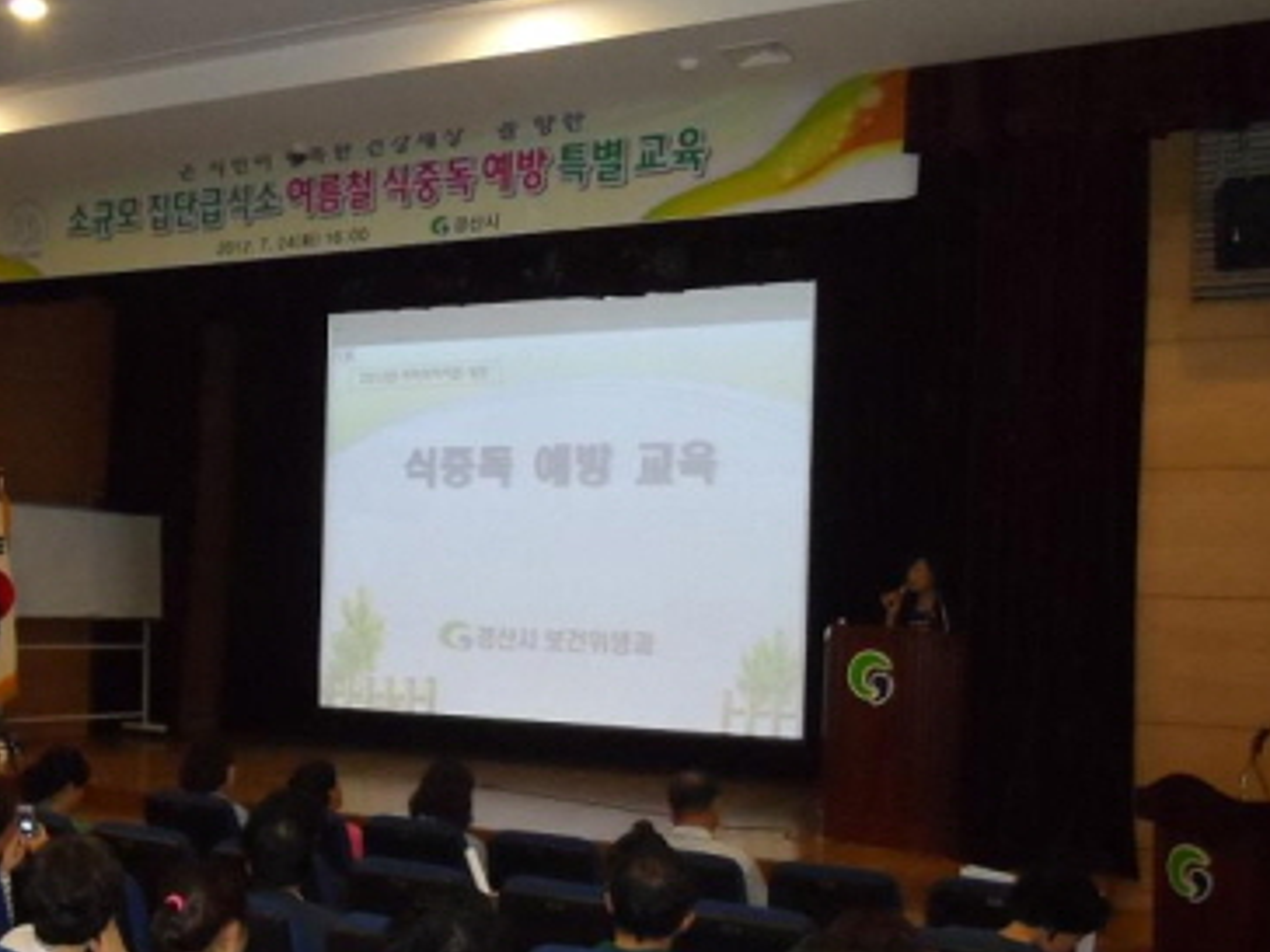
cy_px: 643
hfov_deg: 42.4
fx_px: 1614
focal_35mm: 44
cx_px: 422
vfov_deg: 32.6
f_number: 3.4
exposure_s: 1/45
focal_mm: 5.3
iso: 640
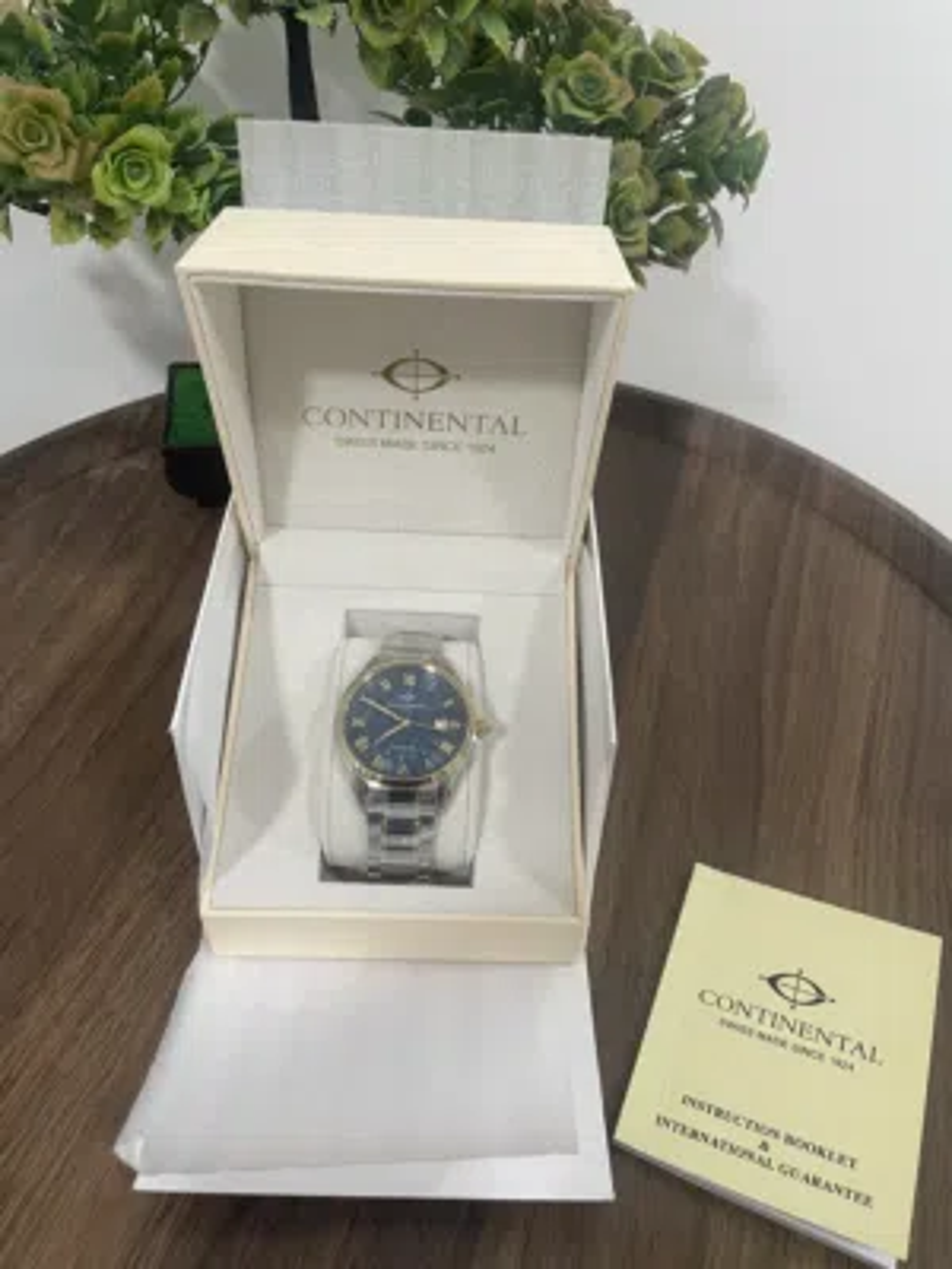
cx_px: 476
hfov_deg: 53.1
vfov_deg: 67.3
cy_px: 634
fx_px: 953
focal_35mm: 26
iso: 125
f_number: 1.6
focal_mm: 4.2
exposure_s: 1/50
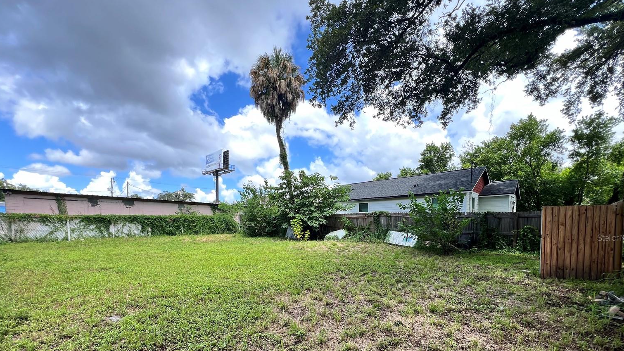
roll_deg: -0.3
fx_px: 248
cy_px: 237
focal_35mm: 15
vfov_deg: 68.3
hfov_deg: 103.0
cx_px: 306
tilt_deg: -3.3
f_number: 1.8
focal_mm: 1.57
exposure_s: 1/219
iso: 32
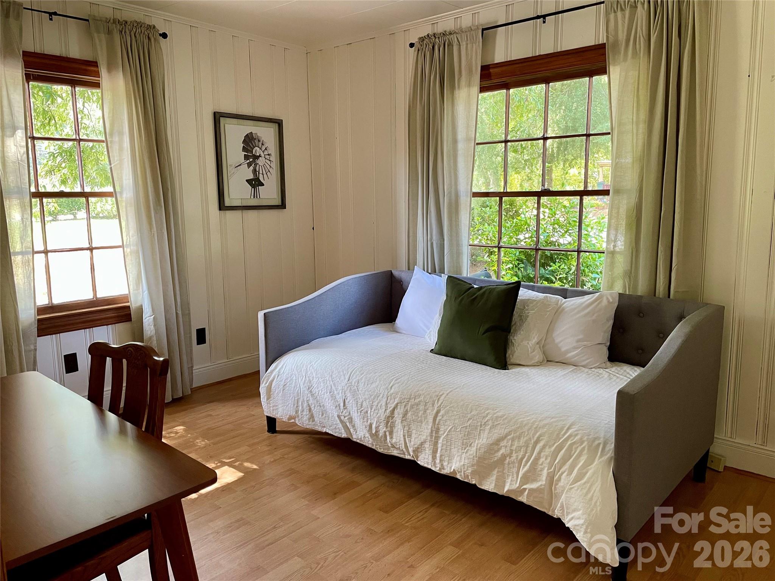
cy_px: 290
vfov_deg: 53.1
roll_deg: +0.6
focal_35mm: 26
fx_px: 582
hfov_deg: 67.3
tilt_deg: -8.5
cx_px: 388
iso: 125
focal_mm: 4.2
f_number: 1.6
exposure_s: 1/60
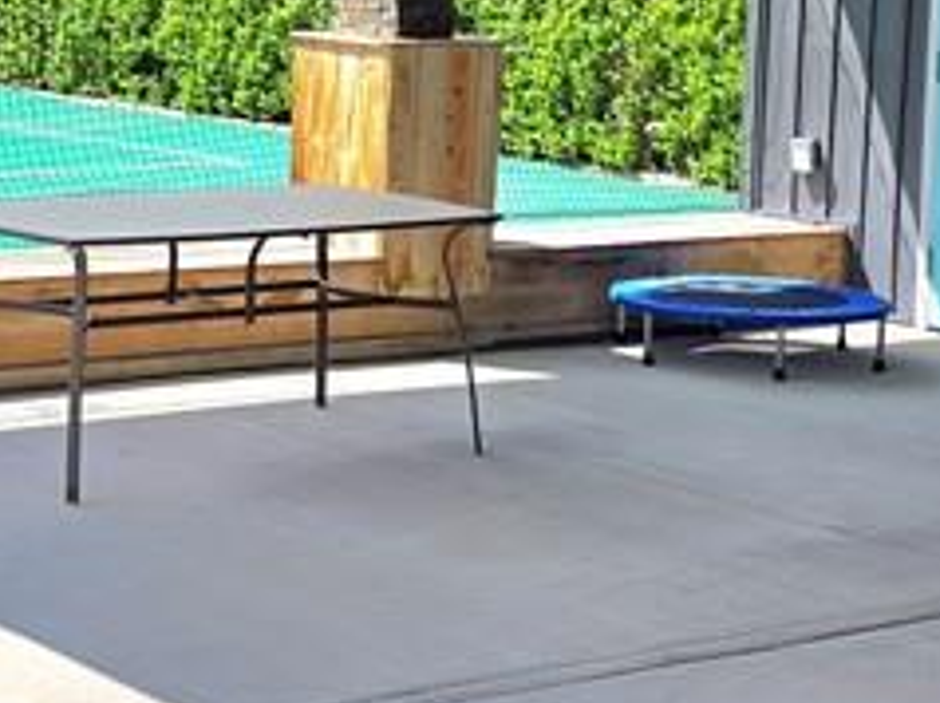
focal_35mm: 99
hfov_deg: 19.3
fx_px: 2686
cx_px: -8
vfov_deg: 14.8
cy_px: 113
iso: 80
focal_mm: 6.3
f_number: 1.7
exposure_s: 1/5000
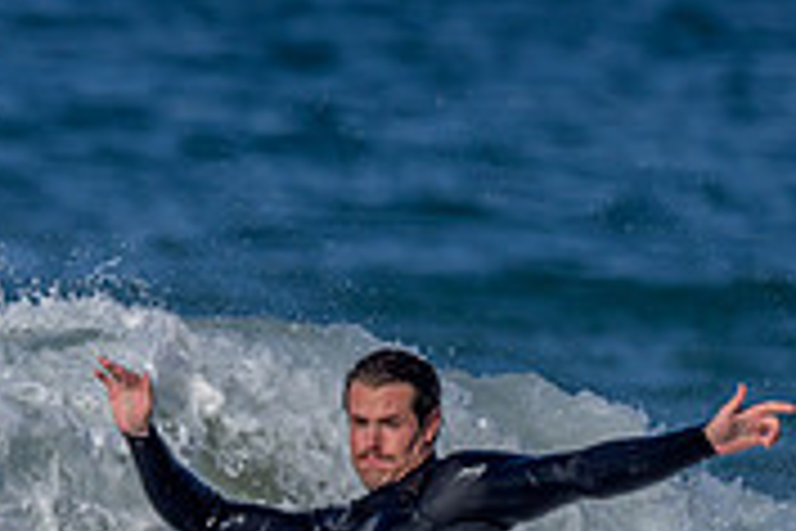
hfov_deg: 0.6
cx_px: -224
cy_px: 1033
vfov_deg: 0.4
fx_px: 79594
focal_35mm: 3600
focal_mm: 800
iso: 160
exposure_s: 1/2000
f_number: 6.3
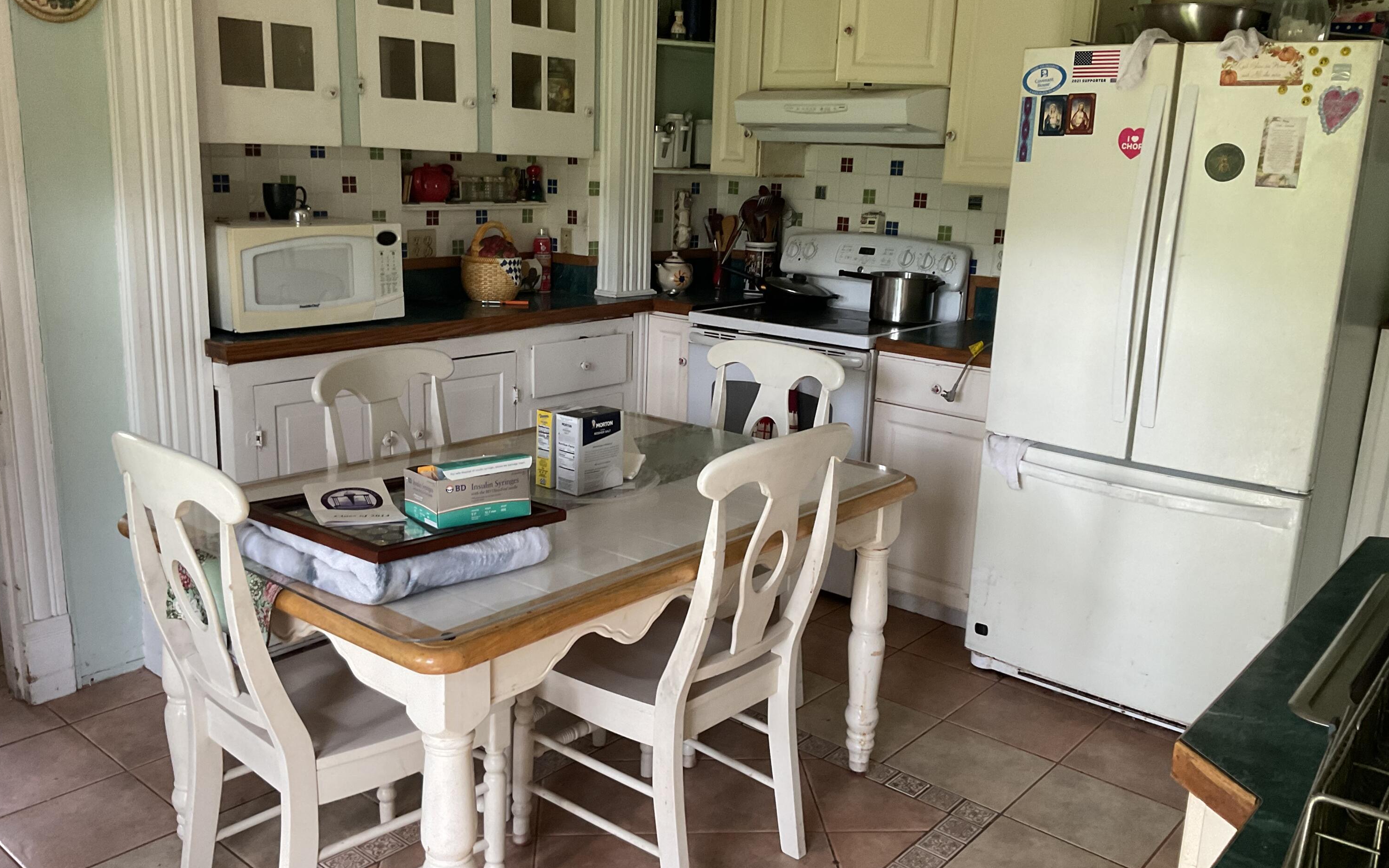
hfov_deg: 61.2
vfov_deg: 40.6
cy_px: 424
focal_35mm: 31
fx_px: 1173
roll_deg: -2.3
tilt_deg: -13.2
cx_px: 695
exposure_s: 1/60
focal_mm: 3
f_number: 1.8
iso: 100
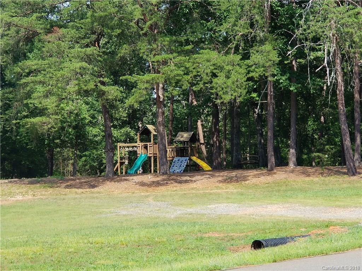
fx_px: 544
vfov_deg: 28.0
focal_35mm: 52
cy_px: 136
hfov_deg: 36.8
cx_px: 181
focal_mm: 6
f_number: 2.4
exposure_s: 1/392
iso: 25
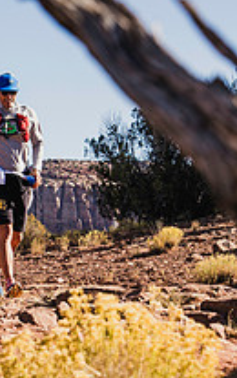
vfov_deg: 12.2
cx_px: 84
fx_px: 1761
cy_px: 313
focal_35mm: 171
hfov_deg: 7.7
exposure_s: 1/500
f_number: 5.6
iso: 100
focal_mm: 60
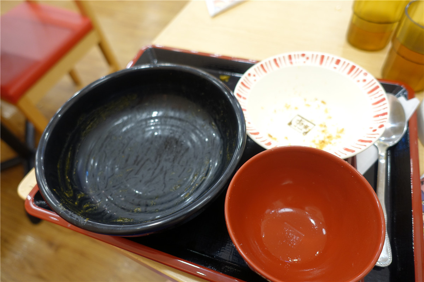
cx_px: 212
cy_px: 141
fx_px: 283
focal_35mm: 24
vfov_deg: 53.1
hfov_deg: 73.7
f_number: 1.8
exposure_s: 1/30
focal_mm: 8.8
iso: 160
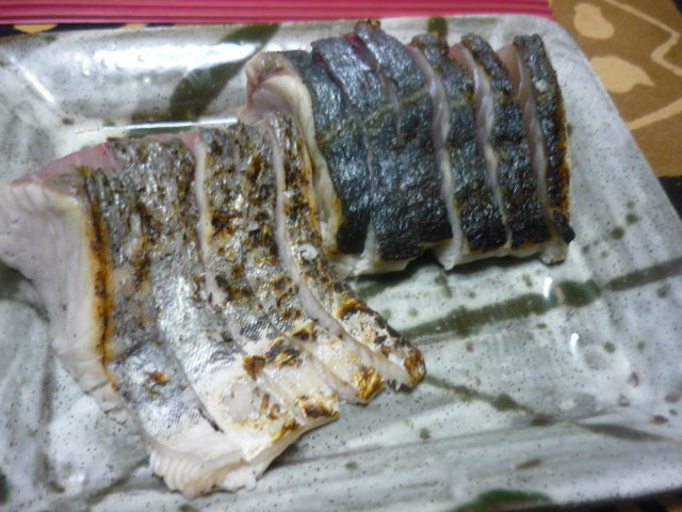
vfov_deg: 42.9
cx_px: 341
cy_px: 256
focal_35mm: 33
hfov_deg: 55.4
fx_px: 650
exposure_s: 1/30
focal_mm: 5.5
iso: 250
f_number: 2.8
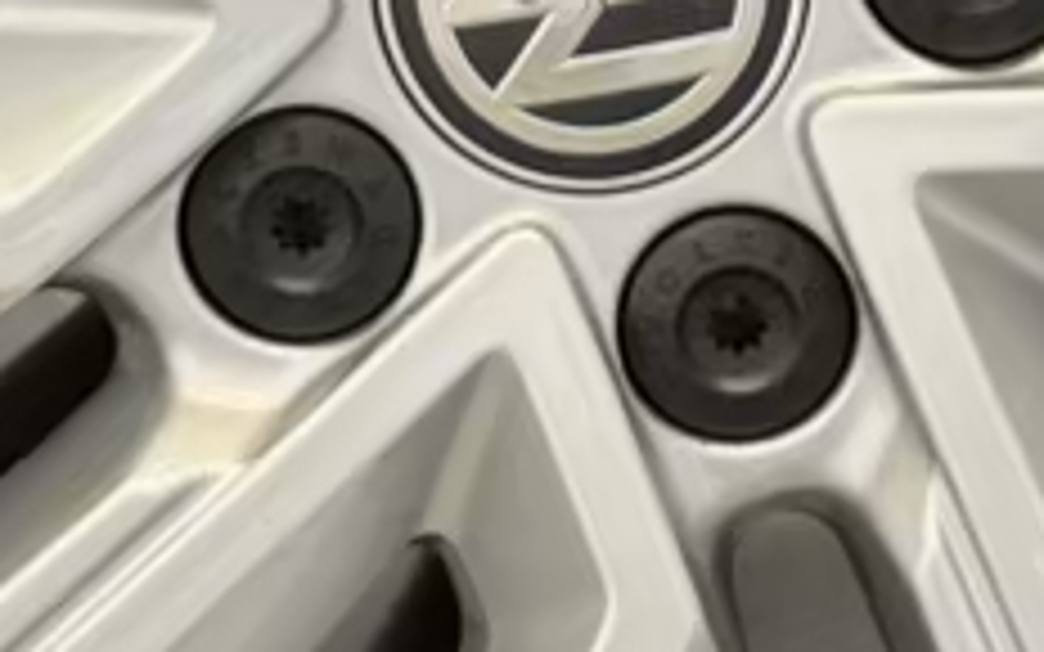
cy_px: -106
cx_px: 605
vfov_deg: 6.9
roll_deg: -0.7
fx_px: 5349
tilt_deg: -10.4
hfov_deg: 11.1
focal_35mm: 188
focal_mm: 6.76
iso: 160
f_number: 1.78
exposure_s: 1/121
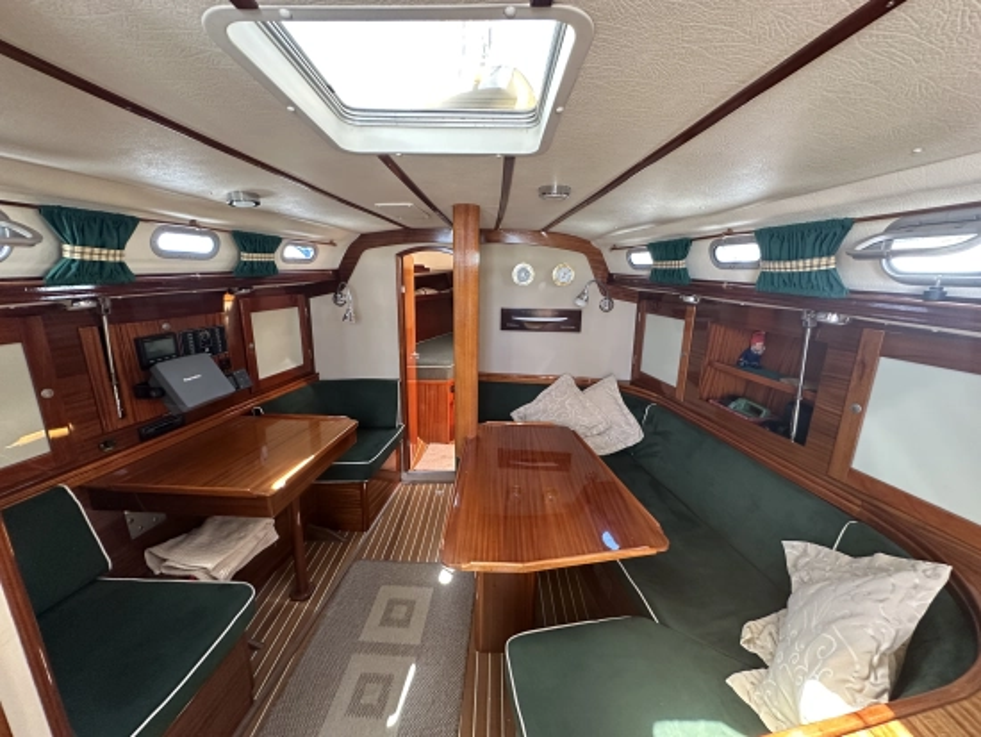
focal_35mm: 14
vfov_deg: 85.7
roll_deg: -0.8
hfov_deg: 102.0
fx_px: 397
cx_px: 490
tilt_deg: -14.4
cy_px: 368
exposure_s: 1/90
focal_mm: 2.22
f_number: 2.2
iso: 320
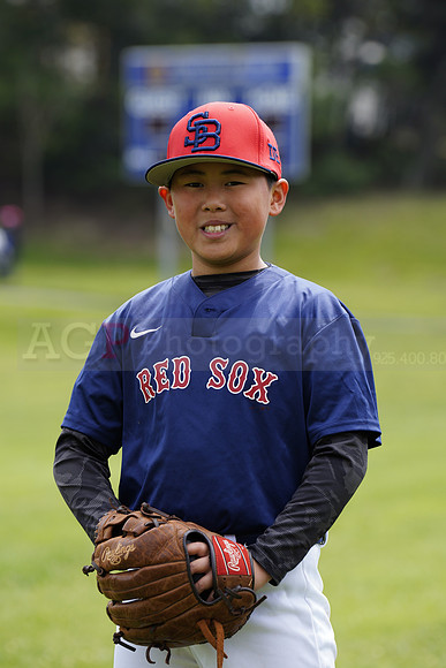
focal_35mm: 200
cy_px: 334
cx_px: 223
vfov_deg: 10.3
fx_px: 3714
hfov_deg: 6.9
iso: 100
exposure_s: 1/250
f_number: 5.6
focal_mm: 200
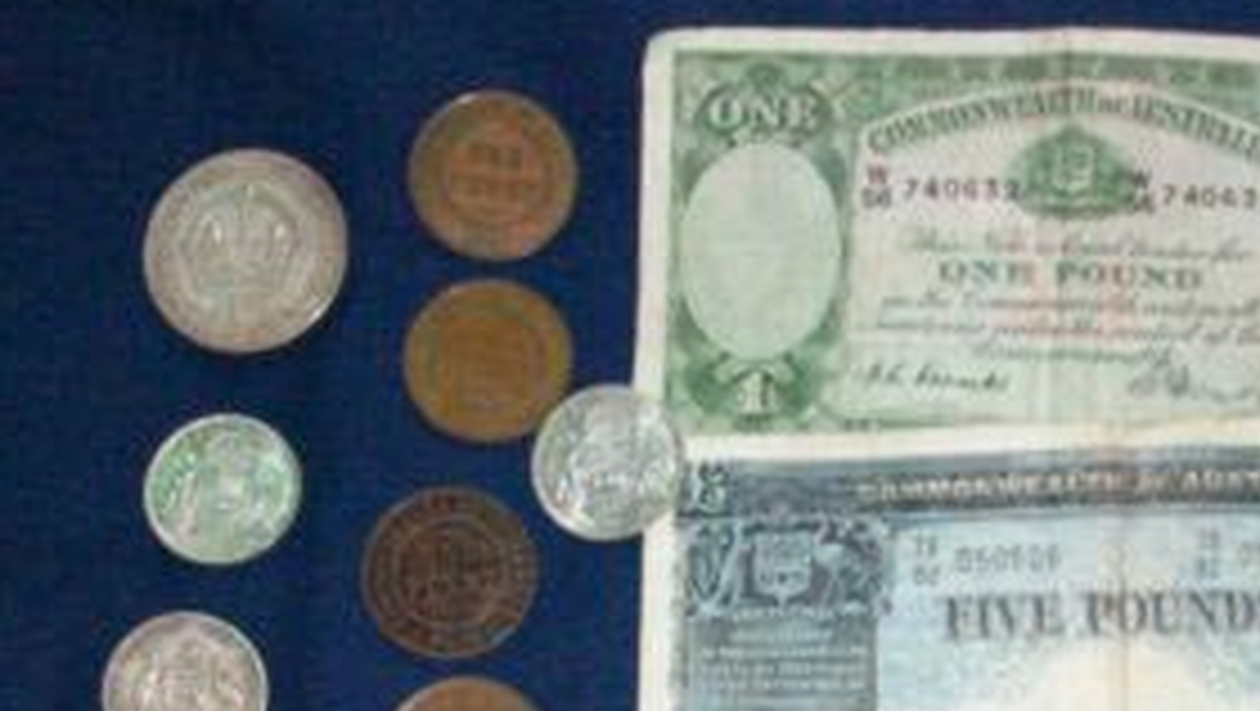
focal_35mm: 56
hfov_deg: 36.6
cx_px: 886
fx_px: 1872
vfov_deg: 20.7
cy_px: 729
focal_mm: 5.7
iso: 400
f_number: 2.8
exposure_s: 1/60
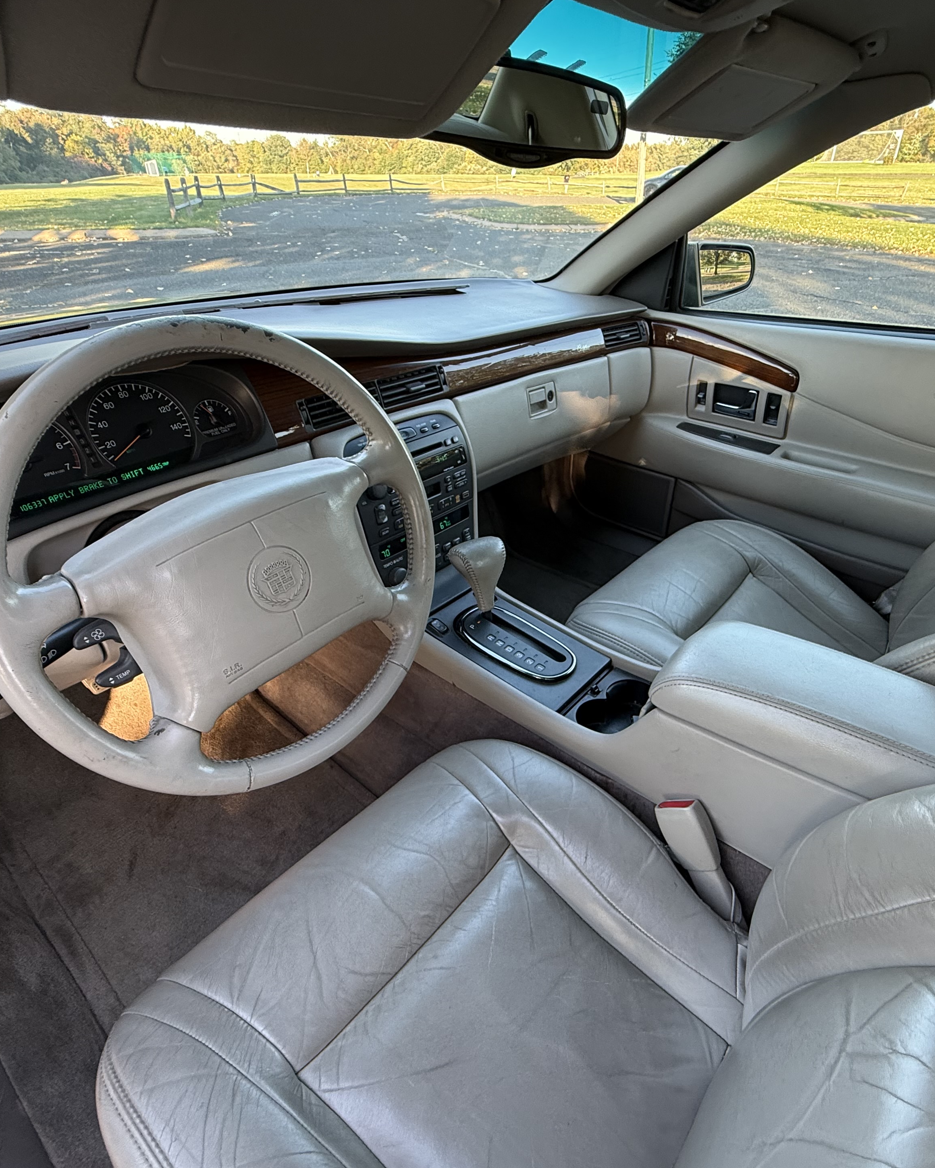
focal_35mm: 19
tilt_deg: -31.7
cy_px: 586
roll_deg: -0.7
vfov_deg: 83.3
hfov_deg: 70.7
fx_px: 657
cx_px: 505
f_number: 2.2
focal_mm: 2.22
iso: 160
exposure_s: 1/99
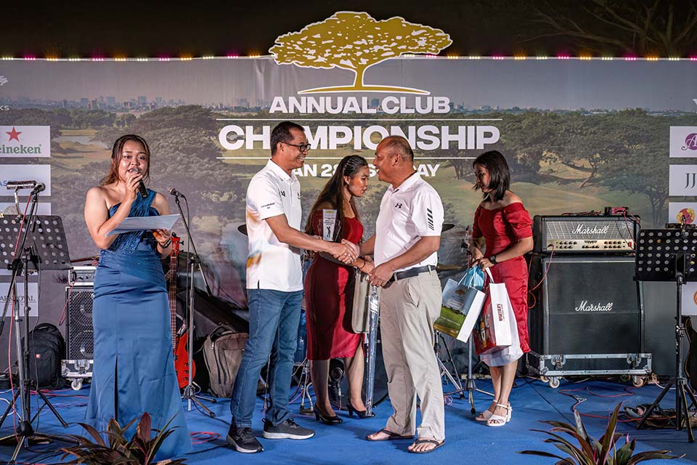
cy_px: 232
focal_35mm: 38
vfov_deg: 35.1
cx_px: 348
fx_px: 736
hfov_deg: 50.7
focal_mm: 38
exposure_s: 1/200
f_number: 5.6
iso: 1600
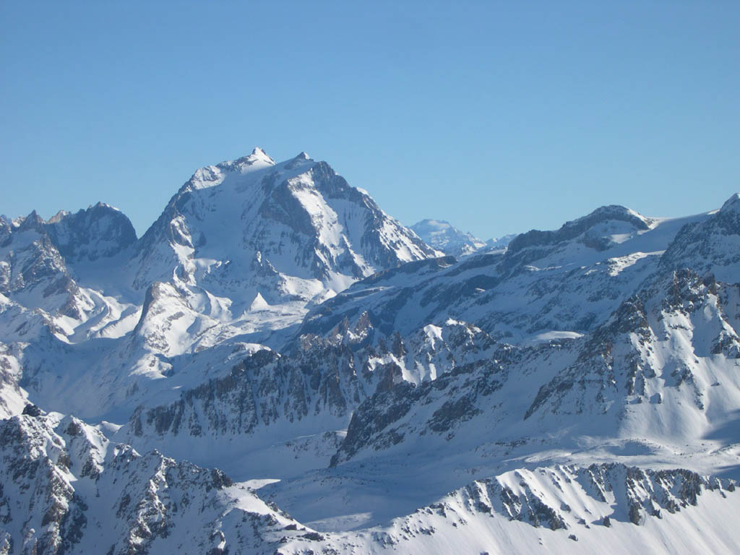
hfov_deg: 17.3
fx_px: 2437
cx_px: 370
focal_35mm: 114
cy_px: 278
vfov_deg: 13.0
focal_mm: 24
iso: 100
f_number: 13.4
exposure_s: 1/126
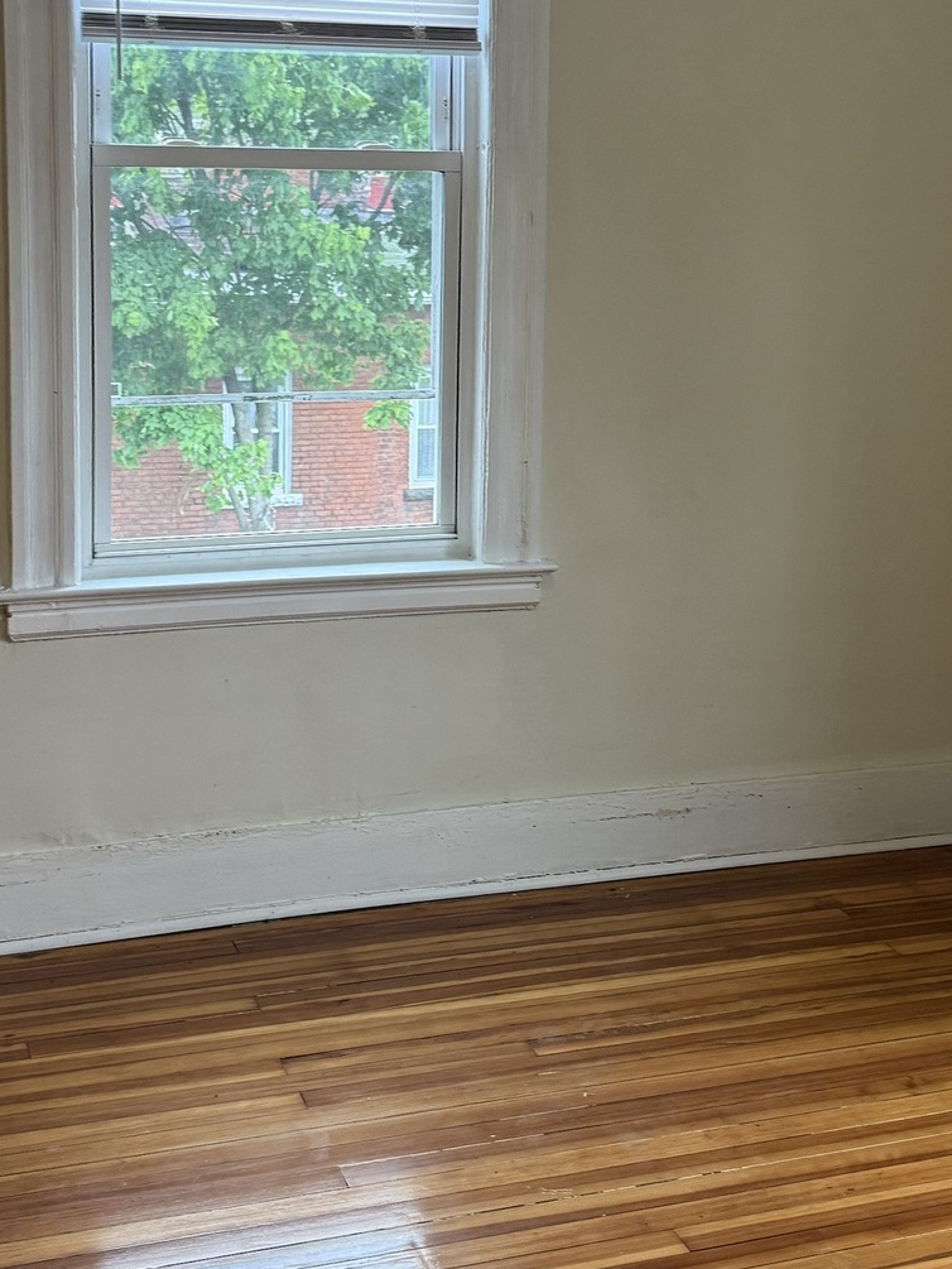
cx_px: 547
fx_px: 2016
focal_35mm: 55
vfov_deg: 34.4
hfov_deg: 26.5
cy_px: 369
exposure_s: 1/60
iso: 200
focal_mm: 6.76
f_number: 1.78
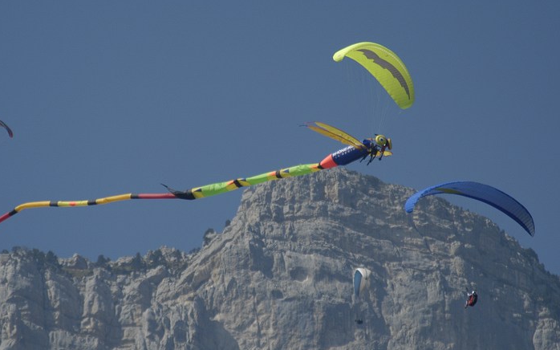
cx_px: 233
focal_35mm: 744
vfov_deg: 1.8
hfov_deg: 2.8
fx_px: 11353
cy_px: 180
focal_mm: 400
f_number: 5.6
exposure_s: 1/1500
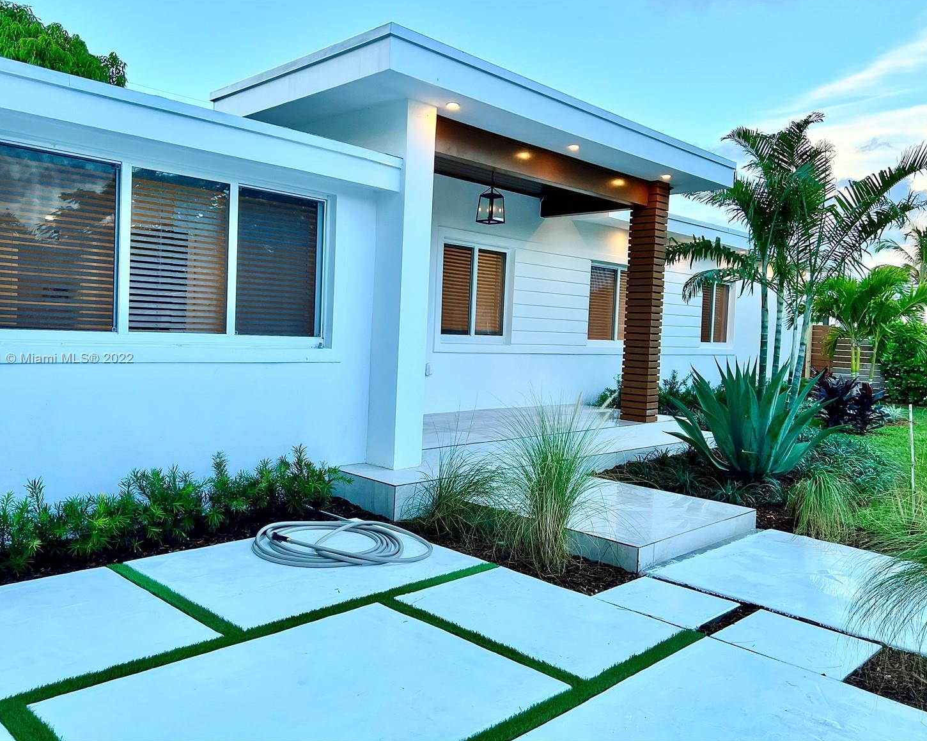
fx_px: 768
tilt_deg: -1.4
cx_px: 440
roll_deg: -2.0
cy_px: 359
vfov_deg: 51.5
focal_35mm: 28
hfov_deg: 62.2
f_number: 1.5
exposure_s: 1/120
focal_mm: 5.7
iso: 100
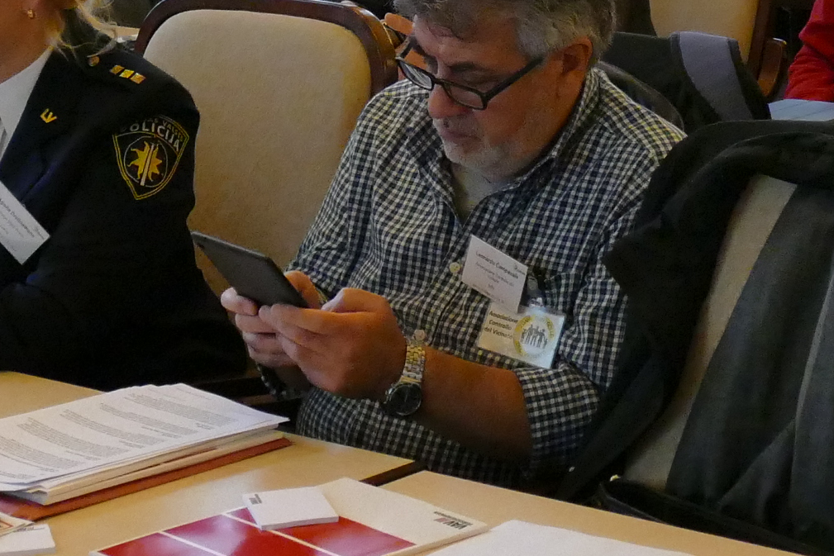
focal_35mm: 131
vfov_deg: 10.4
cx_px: 469
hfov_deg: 15.6
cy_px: 100
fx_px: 3035
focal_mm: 12.38
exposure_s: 1/100
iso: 1600
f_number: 3.1
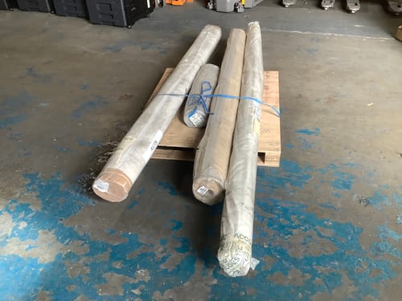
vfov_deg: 45.4
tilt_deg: -33.8
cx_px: 201
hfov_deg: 58.4
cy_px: 150
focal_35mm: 31
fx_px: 360
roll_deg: +4.5
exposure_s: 1/50
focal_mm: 3.3
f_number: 2.4
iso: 80
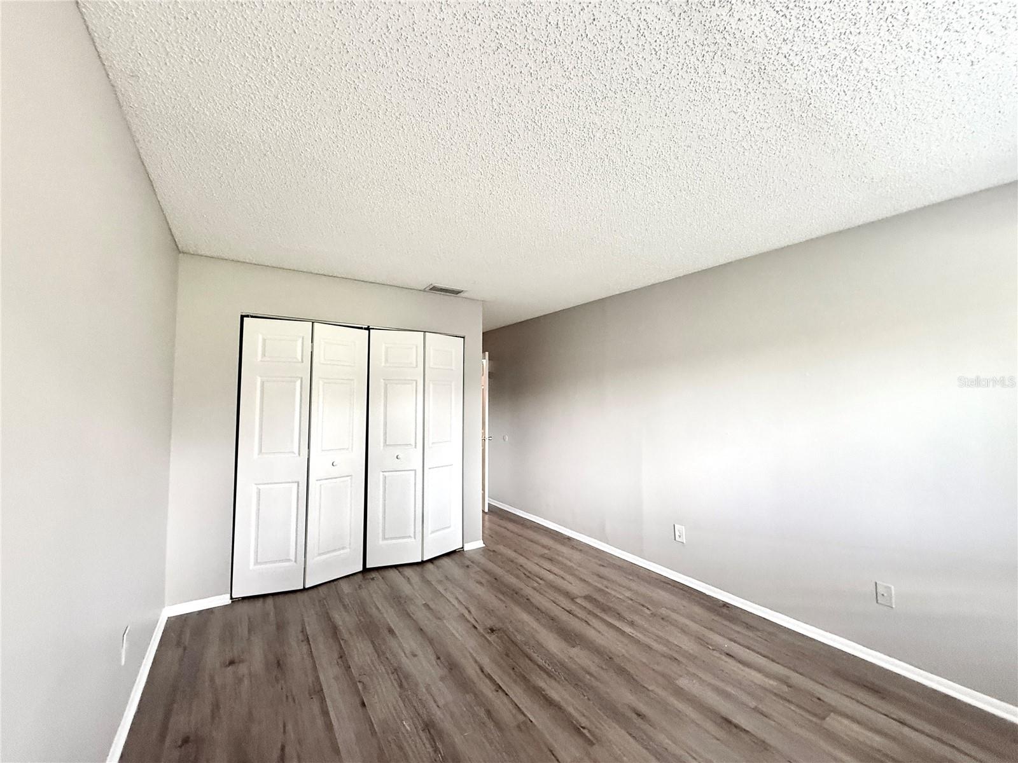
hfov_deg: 102.1
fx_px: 412
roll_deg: +0.5
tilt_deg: +3.5
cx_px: 509
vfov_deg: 85.7
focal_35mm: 14
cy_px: 382
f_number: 2.2
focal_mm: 2.22
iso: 320
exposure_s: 1/73
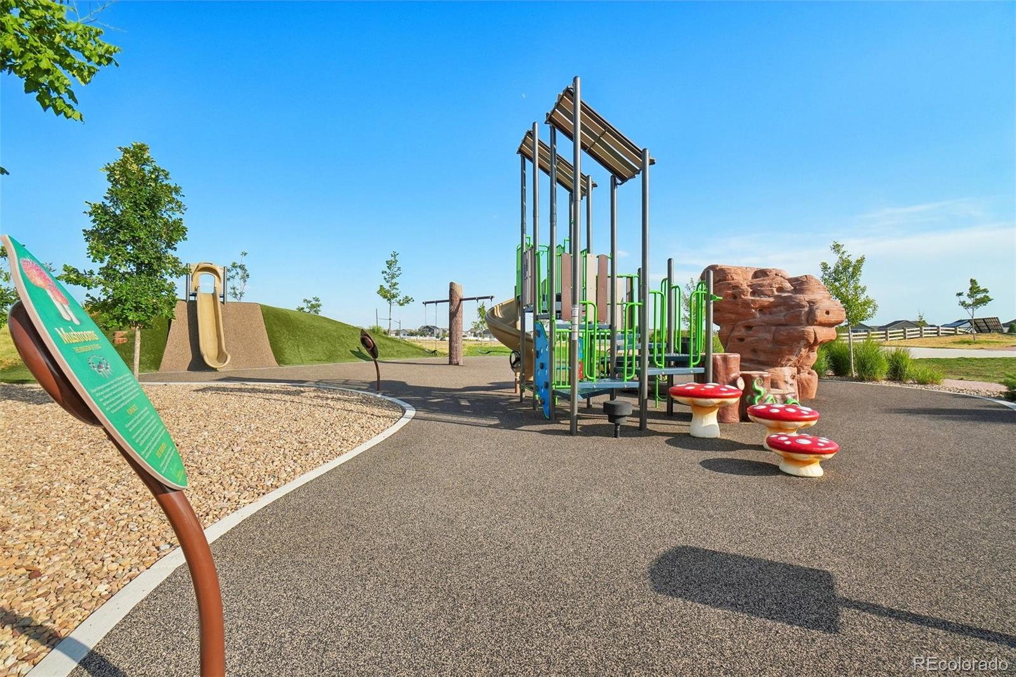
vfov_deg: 77.3
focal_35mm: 15
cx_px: 508
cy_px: 338
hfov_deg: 100.4
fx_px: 423
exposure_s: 1/1250
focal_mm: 10
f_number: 8
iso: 400
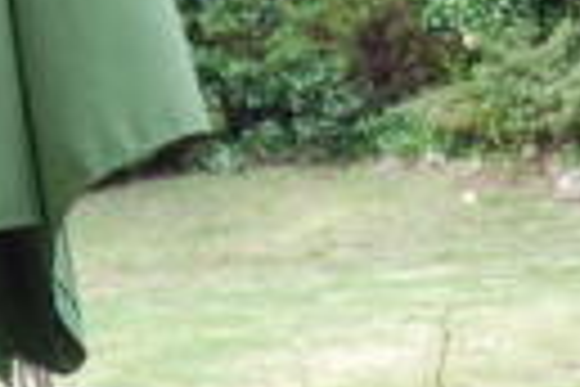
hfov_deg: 22.2
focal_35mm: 91
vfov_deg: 13.3
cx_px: 438
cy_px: 731
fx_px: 1466
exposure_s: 1/80
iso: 200
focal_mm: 12
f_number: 4.5
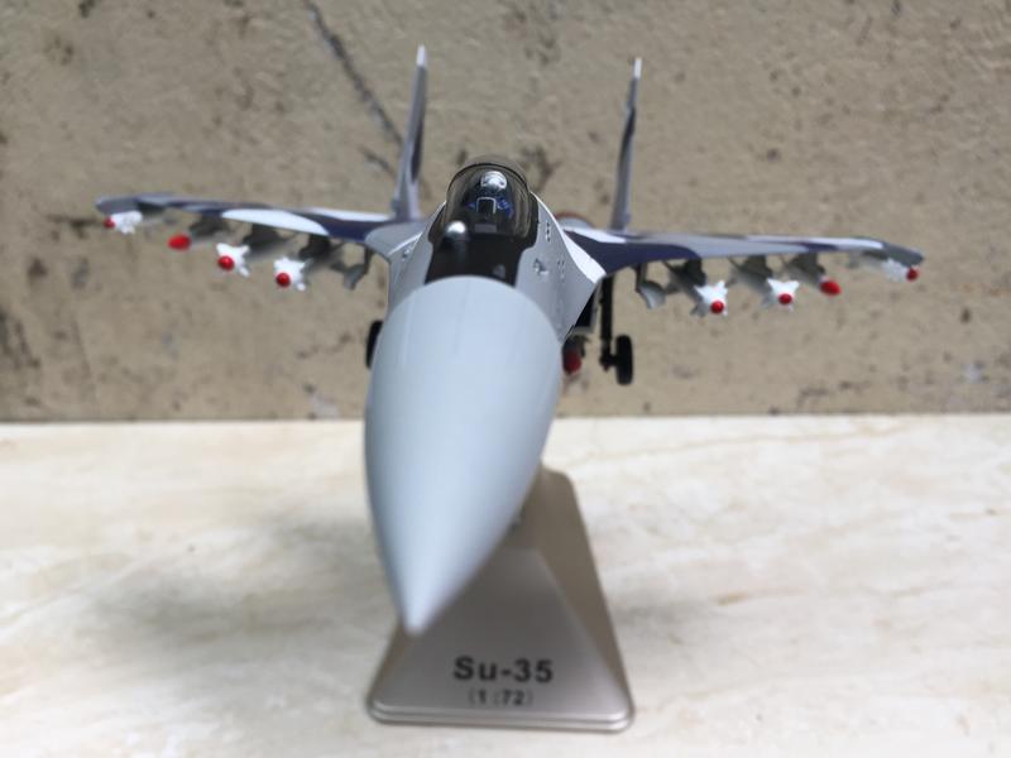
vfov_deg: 48.2
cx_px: 506
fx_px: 847
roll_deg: -0.5
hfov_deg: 61.7
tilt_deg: -27.0
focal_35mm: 29
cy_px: 379
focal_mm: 4.15
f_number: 2.2
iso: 32
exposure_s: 1/50
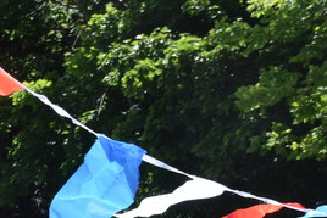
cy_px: 395
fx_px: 1408
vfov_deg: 8.5
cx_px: -267
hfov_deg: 12.1
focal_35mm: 155
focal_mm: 27
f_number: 9
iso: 200
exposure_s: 1/320
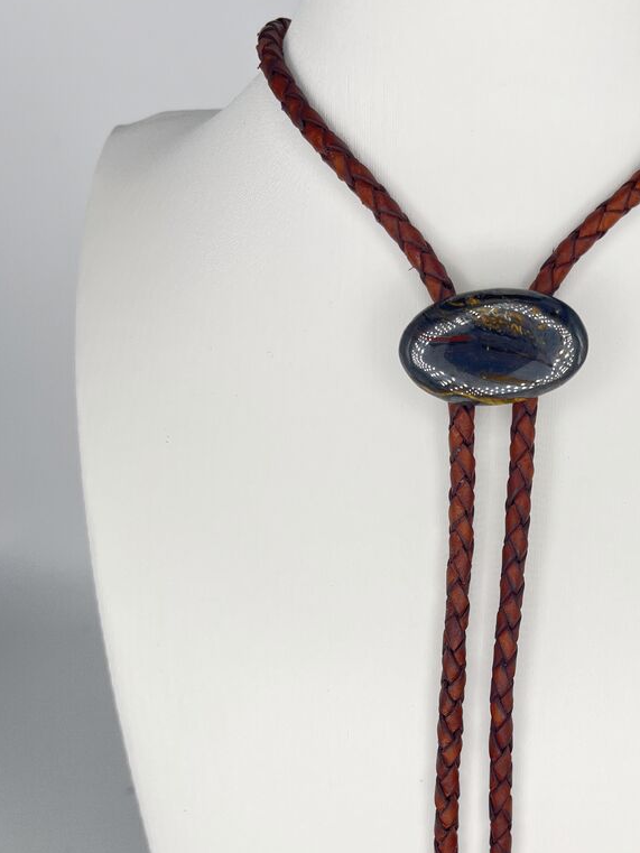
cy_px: 532
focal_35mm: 41
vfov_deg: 45.4
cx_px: 482
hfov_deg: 34.4
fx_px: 1010
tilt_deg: -25.5
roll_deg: -1.4
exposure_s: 1/705
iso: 50
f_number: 1.6
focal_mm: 5.1
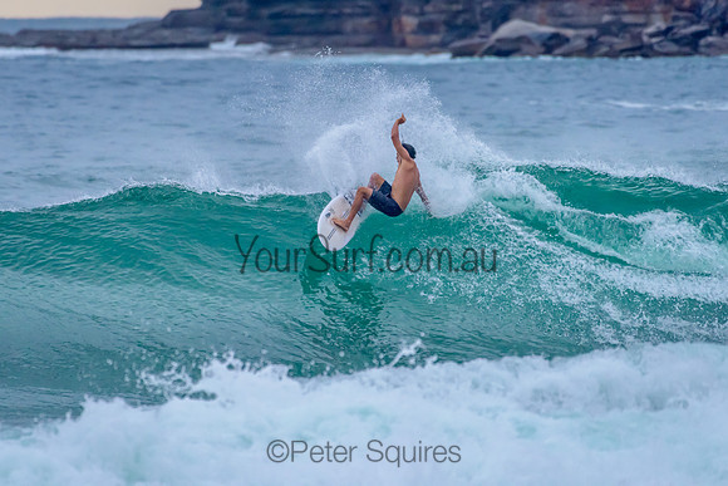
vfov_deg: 2.2
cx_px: 341
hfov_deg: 3.4
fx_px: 12391
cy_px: 188
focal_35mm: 613
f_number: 5.6
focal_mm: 500
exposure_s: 1/2000
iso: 1600
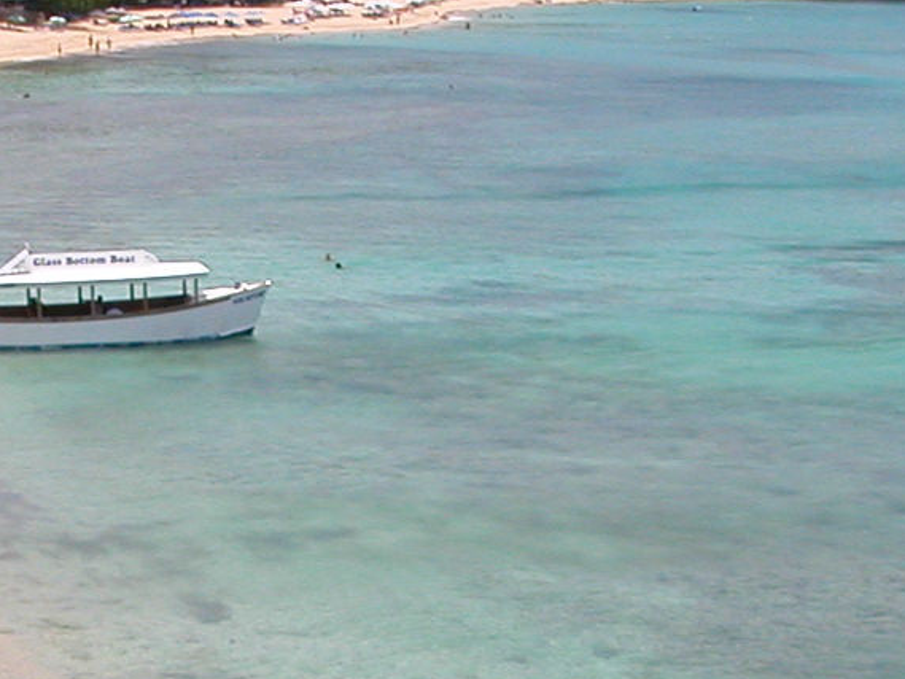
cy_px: 647
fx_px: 2720
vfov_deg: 14.1
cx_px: 329
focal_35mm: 104
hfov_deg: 18.9
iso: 100
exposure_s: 1/2315
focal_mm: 5.6
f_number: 2.7
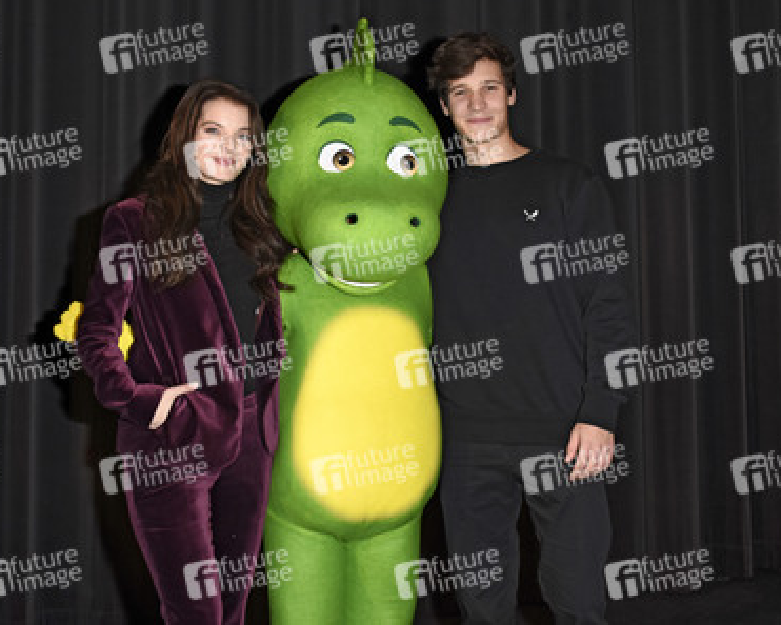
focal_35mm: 41
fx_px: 948
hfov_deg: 44.8
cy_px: 311
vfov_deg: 36.5
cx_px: 393
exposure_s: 1/125
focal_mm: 24
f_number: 5.6
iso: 800
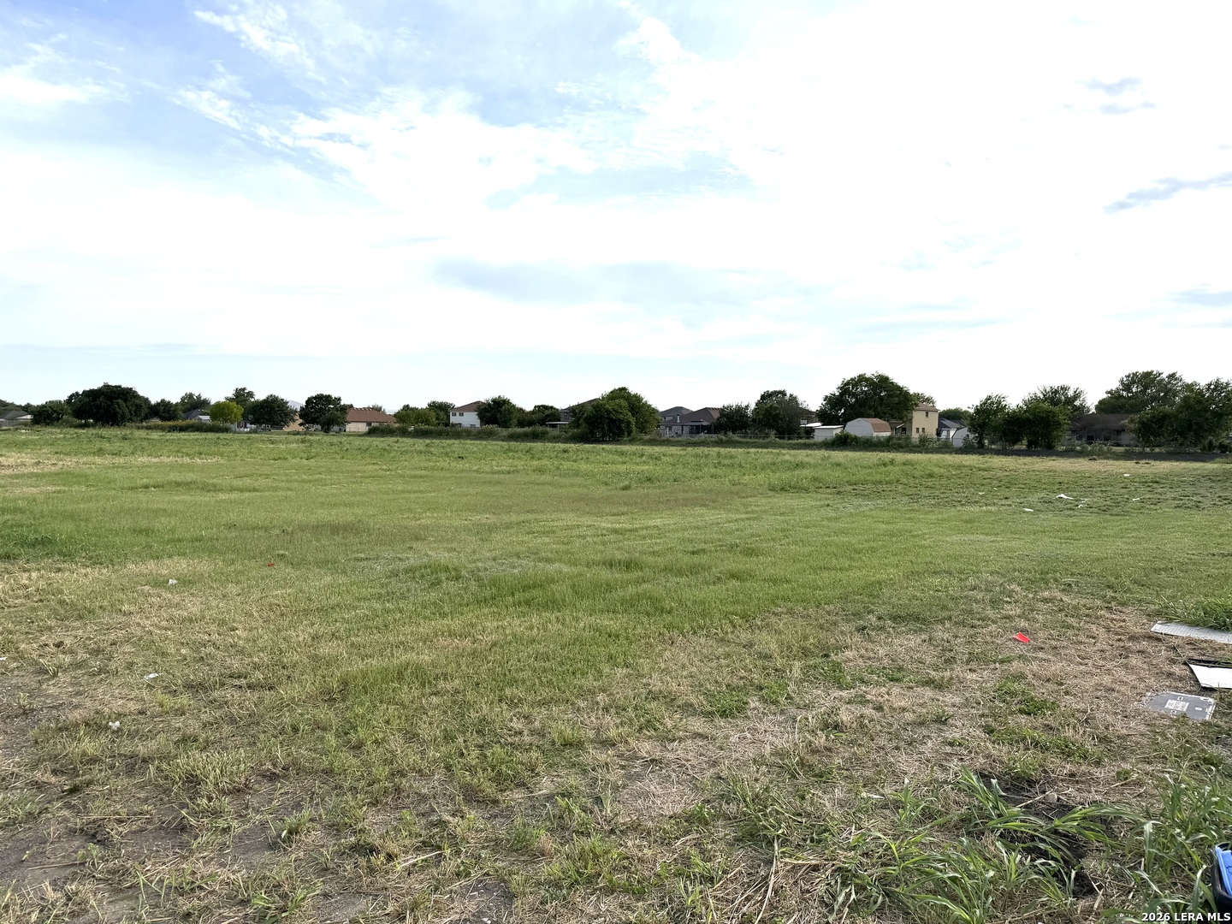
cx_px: 616
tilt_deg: -2.9
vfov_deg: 56.8
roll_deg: -1.1
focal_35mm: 24
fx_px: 854
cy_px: 462
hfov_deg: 71.6
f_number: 1.78
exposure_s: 1/6711
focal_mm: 6.76
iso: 80
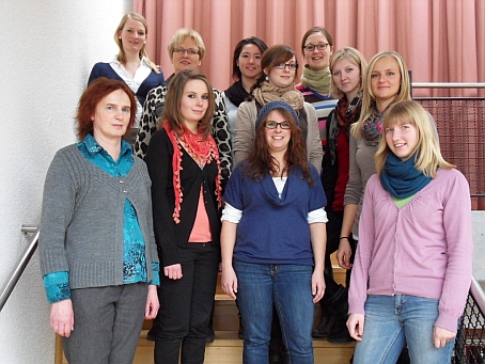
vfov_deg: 32.2
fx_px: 631
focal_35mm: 45
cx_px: 242
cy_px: 182
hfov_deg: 42.1
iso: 400
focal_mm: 7.9
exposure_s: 1/30
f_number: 4.2
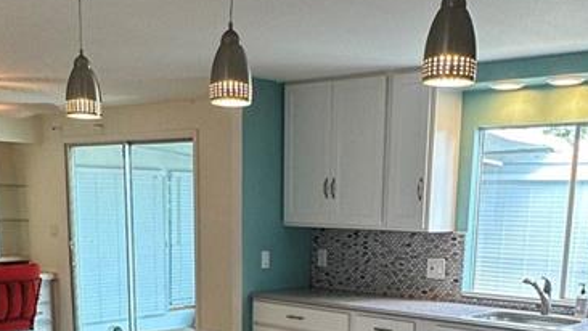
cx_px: 302
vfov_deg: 22.5
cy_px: 374
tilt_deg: -13.9
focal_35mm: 50
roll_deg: -1.1
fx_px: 780
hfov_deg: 41.3
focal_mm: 2.22
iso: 100
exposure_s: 1/120
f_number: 2.2
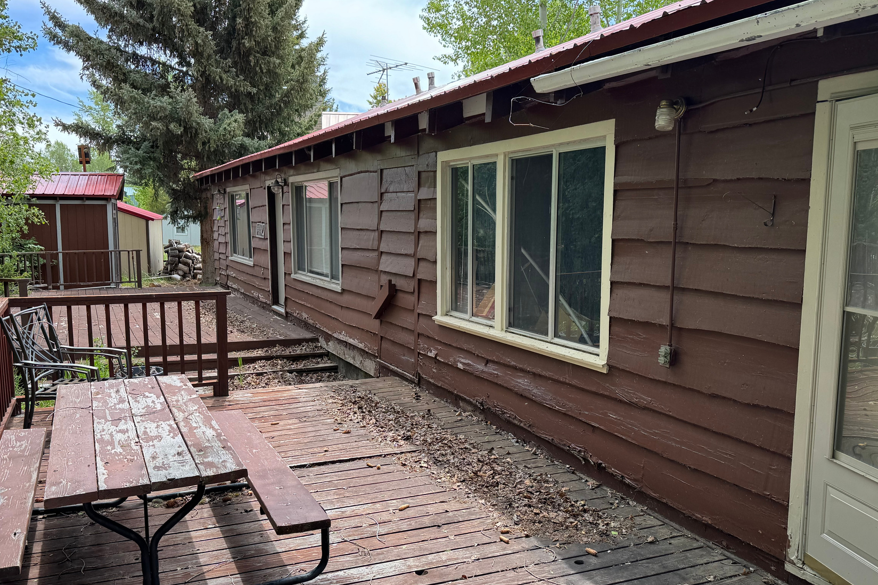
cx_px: 401
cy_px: 318
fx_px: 756
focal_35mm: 31
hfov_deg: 60.2
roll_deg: -2.1
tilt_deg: -6.3
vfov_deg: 42.3
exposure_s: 1/765
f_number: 1.78
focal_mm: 6.76
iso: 80
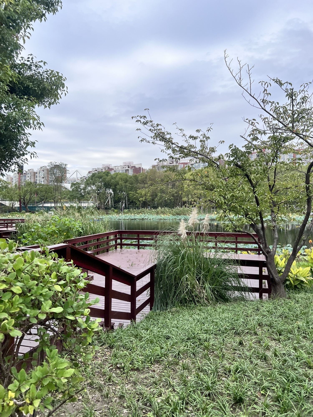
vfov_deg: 67.3
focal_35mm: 26
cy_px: 208
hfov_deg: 53.1
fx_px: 313
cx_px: 156
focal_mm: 5.7
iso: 50
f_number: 1.5
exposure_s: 1/2045
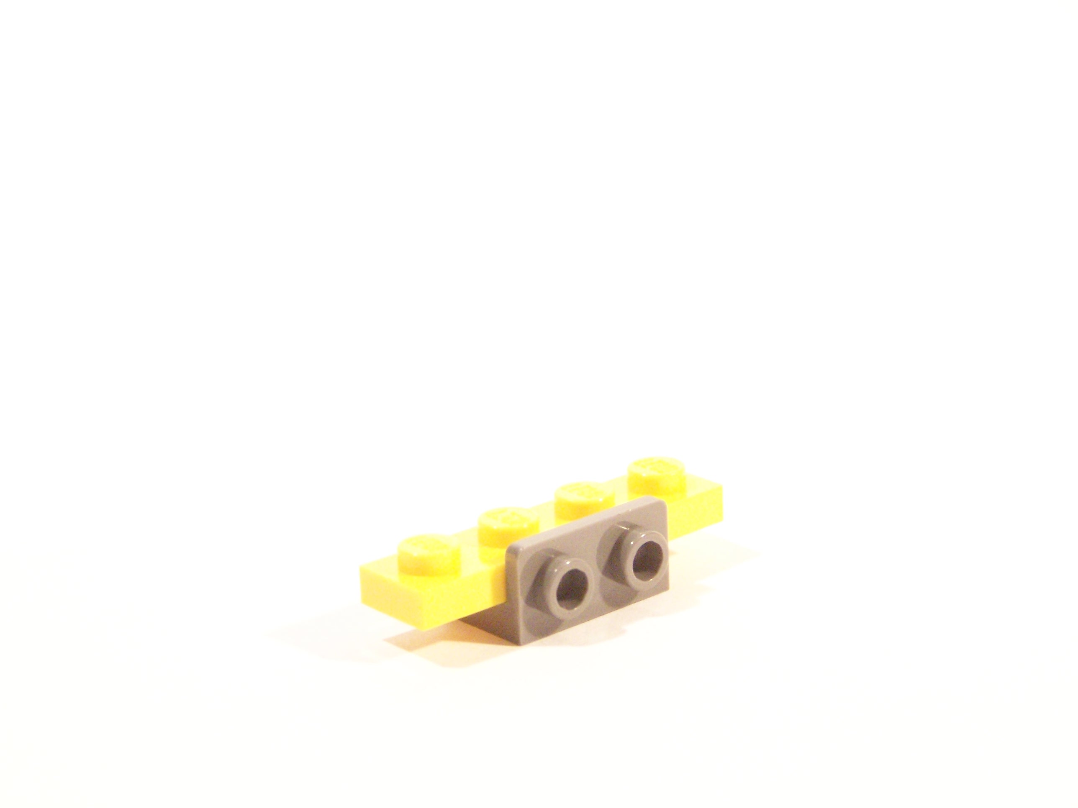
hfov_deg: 23.8
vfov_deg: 18.0
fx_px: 2554
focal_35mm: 82
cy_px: 404
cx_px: 539
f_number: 3.2
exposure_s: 1/30
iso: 400
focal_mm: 13.7
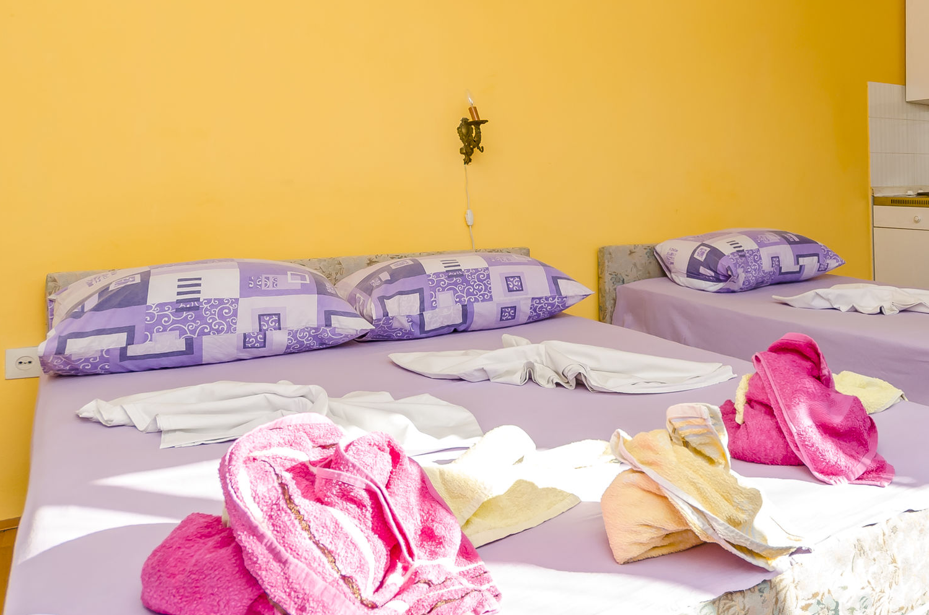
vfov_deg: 45.3
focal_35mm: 28
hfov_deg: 62.2
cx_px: 686
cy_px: 191
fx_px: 721
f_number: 8
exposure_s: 1/200
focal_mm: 10
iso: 250
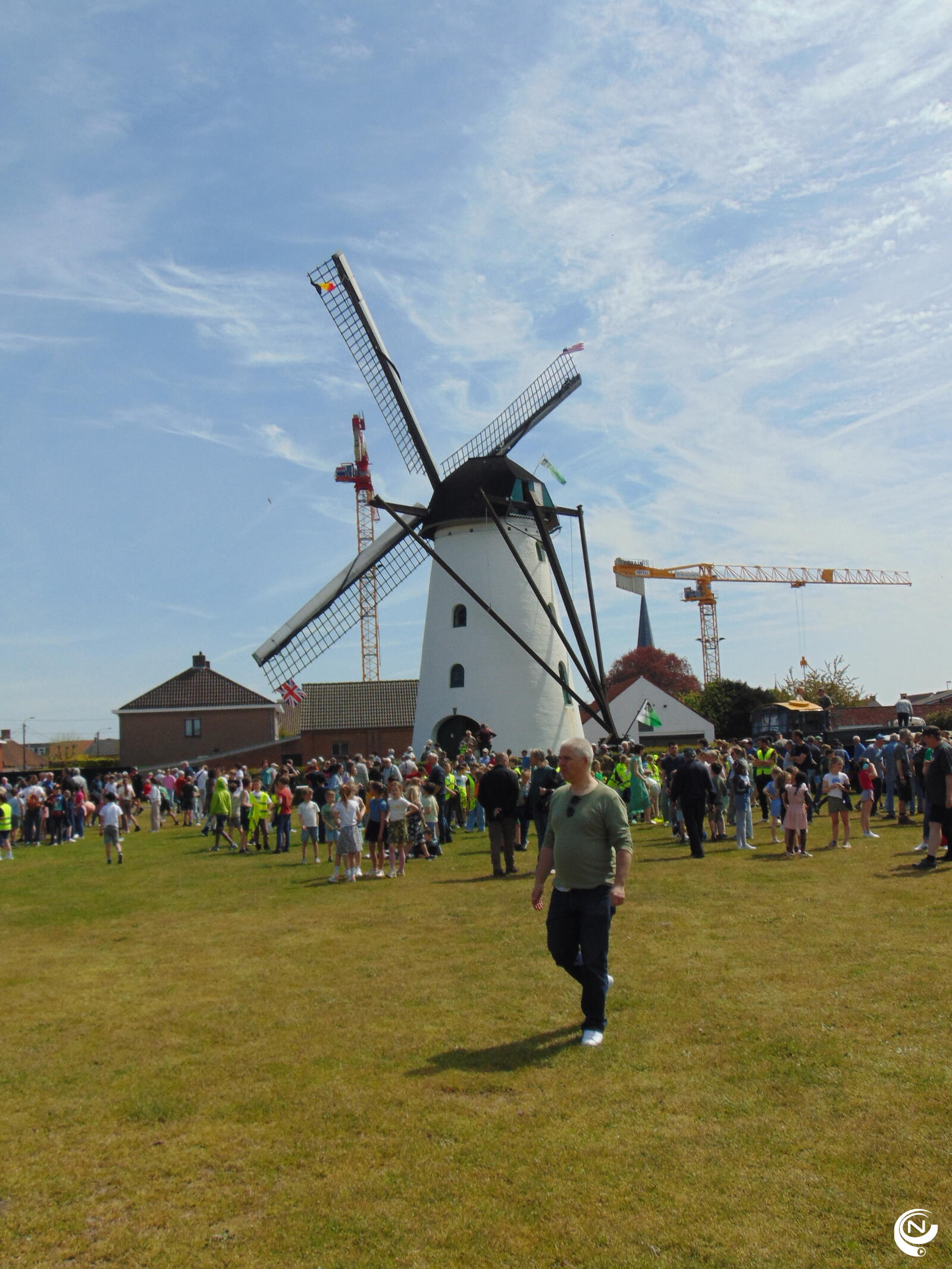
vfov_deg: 52.6
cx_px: 476
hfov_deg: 40.7
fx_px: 1283
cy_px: 634
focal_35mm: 35
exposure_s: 1/400
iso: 80
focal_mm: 6.3
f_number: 8.3
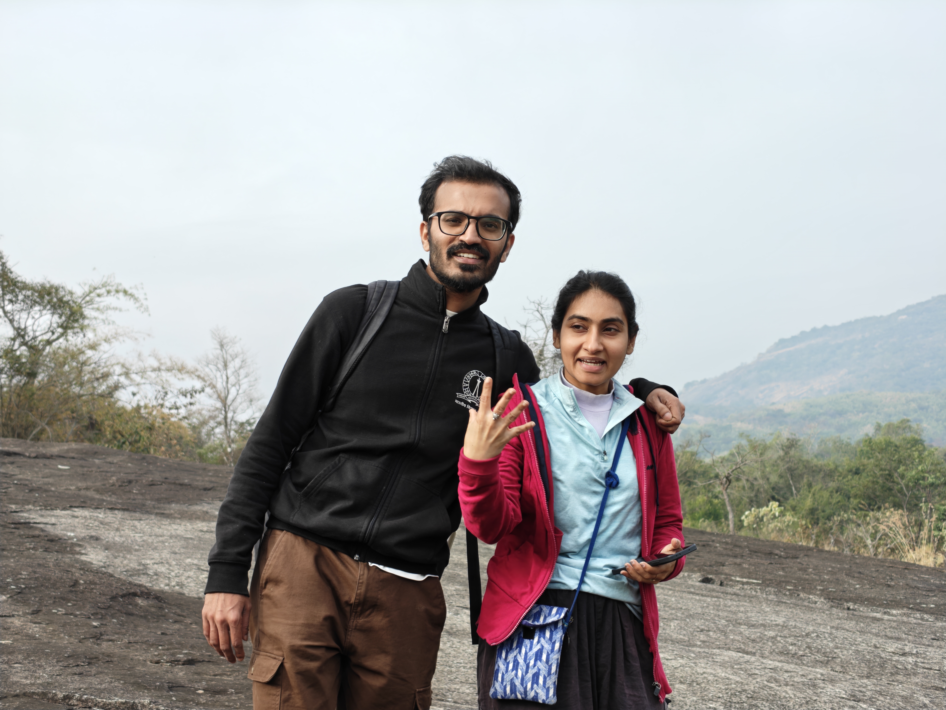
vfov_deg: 20.2
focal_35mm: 73
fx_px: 1995
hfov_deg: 26.7
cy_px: 355
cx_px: 473
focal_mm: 13.85
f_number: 2.6
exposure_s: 1/222
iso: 80
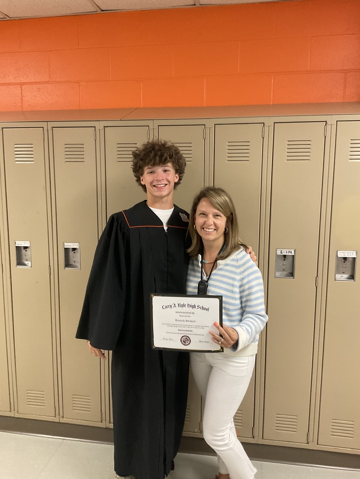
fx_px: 402
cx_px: 180
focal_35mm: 29
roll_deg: -2.2
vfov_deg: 61.7
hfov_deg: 48.2
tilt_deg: -8.1
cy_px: 240
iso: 250
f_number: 1.8
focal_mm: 3
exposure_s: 1/60
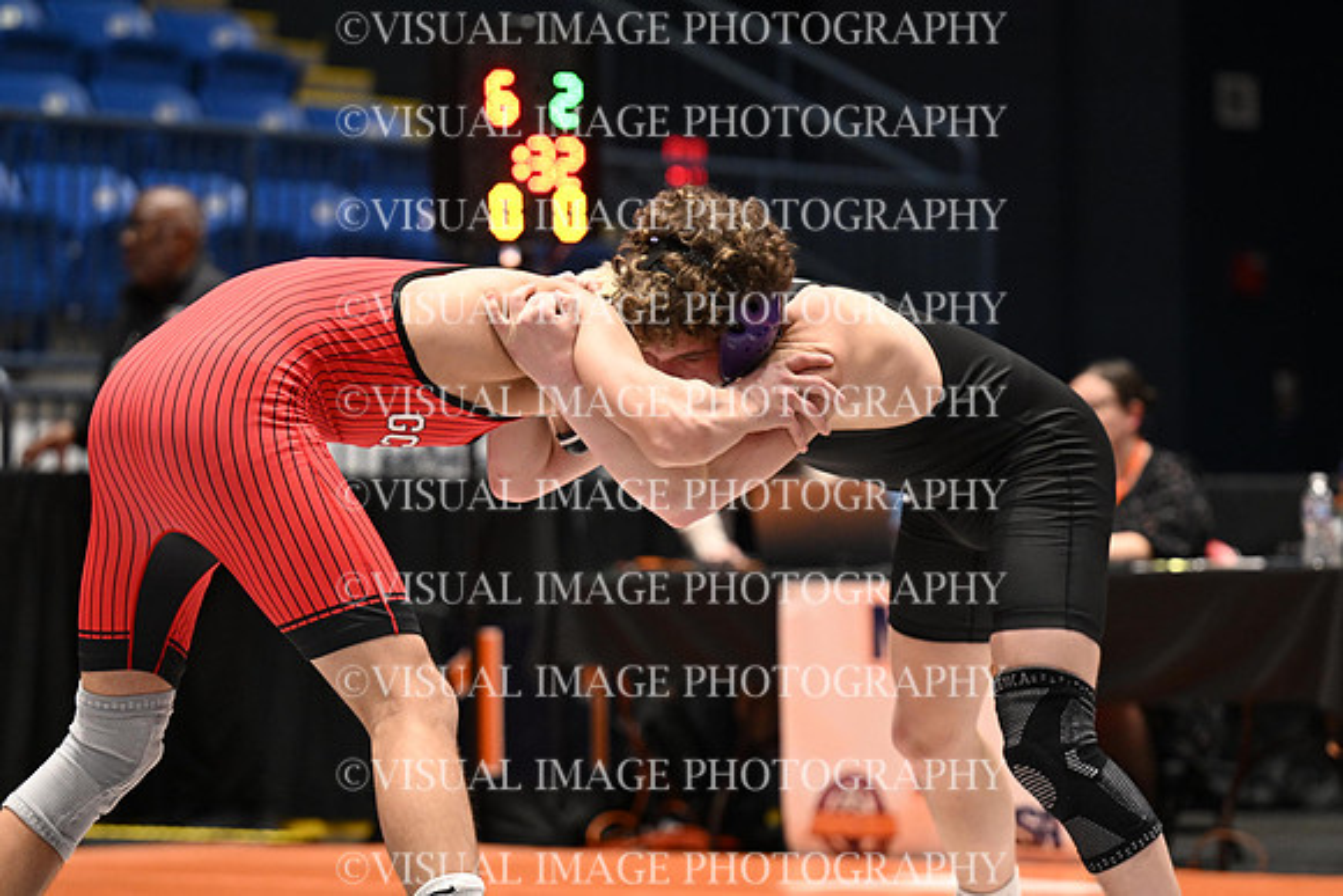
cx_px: 672
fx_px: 6418
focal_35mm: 172
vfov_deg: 8.0
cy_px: 448
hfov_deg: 11.9
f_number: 2.8
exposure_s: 1/550
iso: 2500
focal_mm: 115
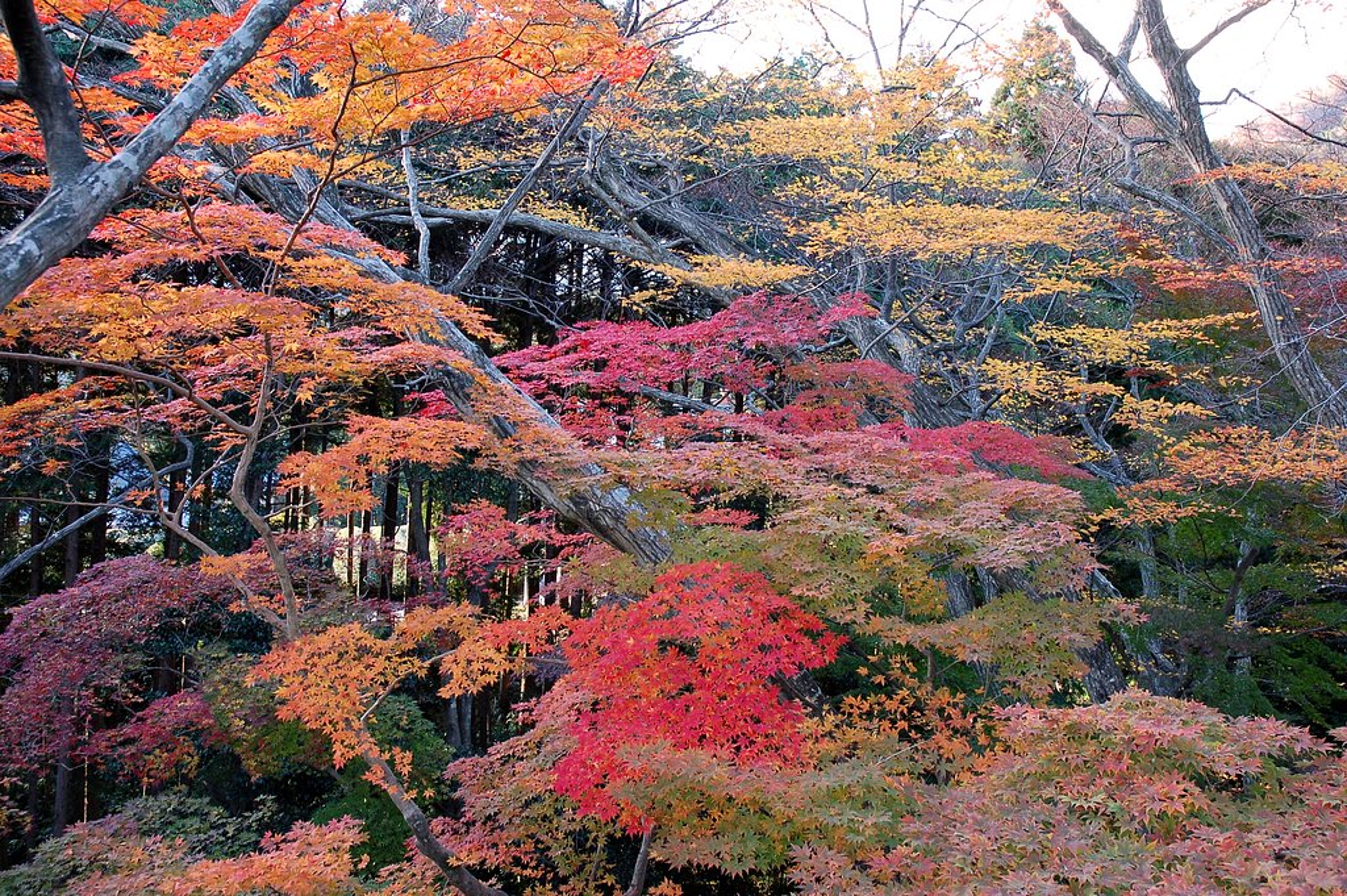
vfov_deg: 36.8
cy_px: 448
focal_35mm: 36
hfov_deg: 53.2
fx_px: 1346
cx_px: 674
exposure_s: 1/30
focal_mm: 24
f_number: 7.1
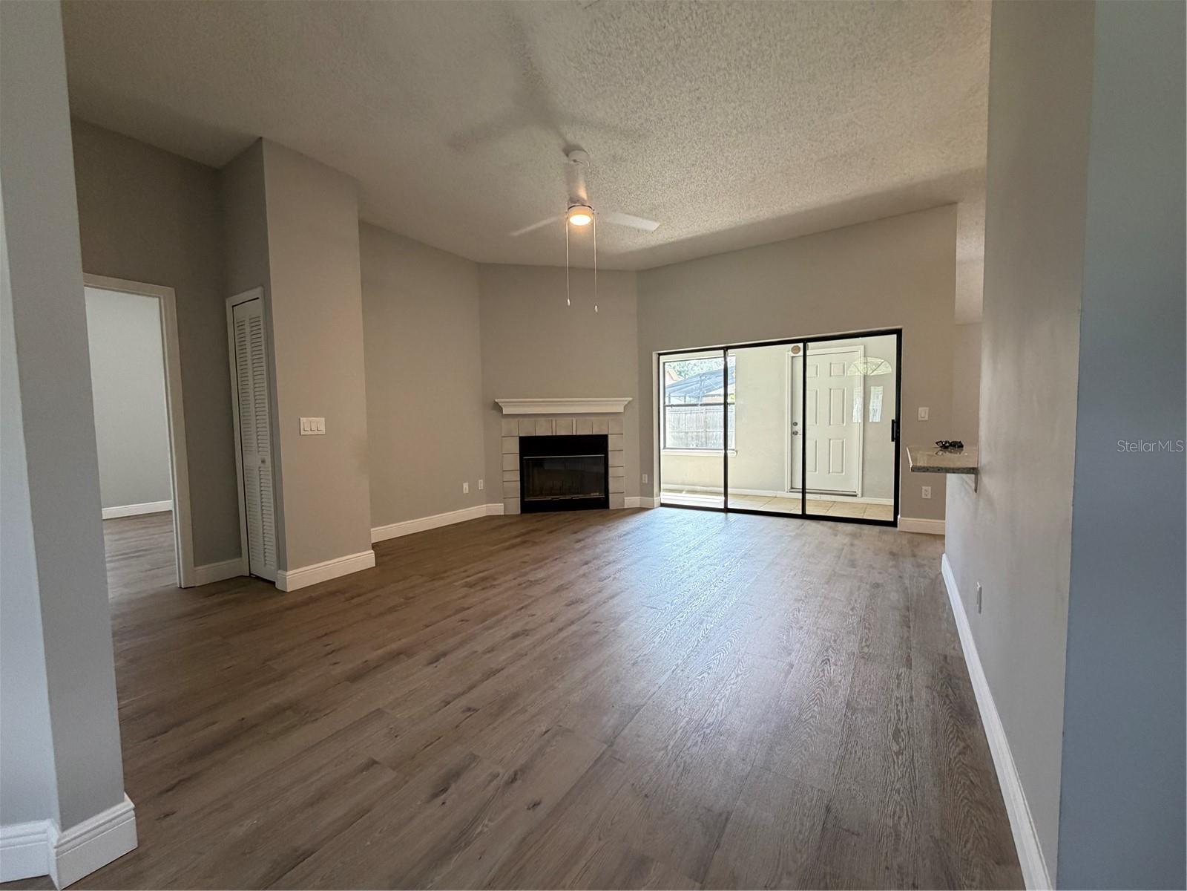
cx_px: 594
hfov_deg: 102.1
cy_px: 446
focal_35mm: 14
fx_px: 480
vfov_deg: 85.7
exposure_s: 1/120
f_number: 2.2
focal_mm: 2.22
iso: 250
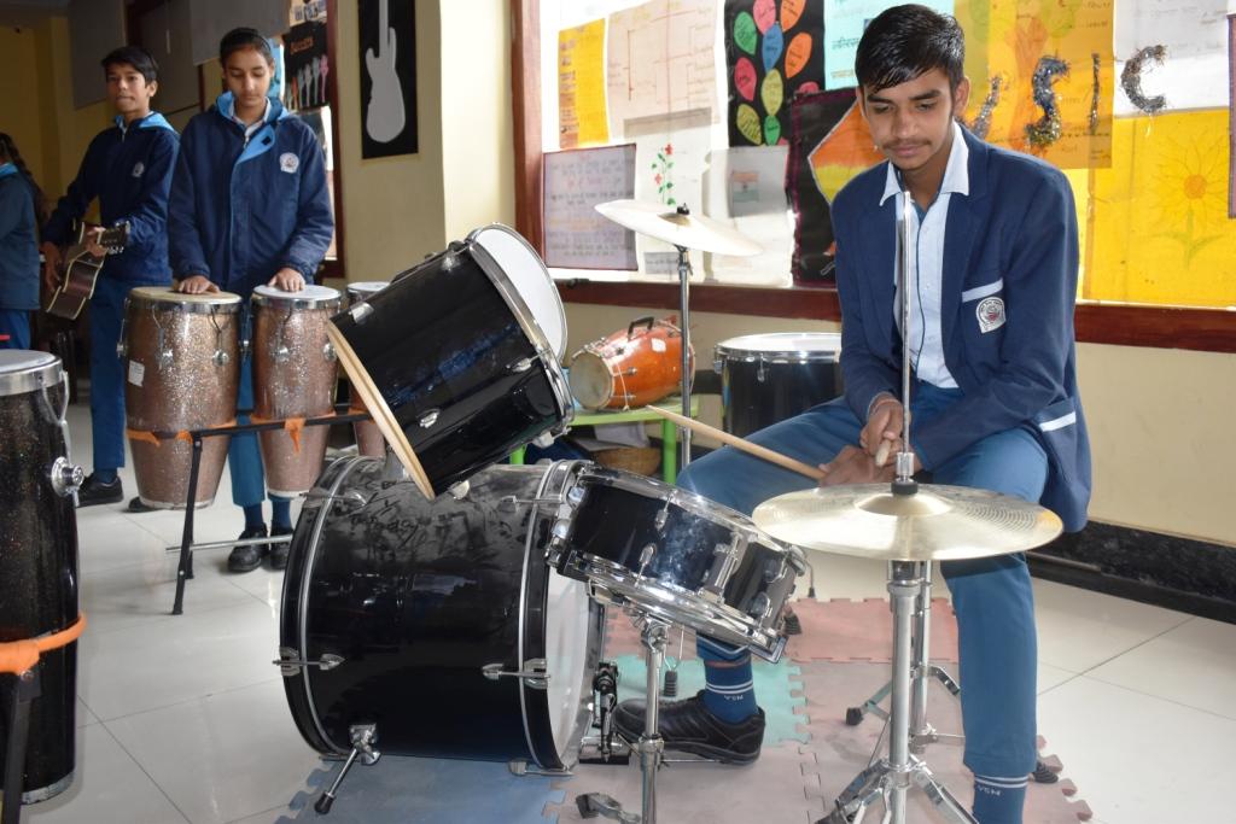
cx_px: 618
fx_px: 1133
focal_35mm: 33
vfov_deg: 40.0
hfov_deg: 57.2
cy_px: 412
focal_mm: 22
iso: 450
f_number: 5
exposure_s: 1/200
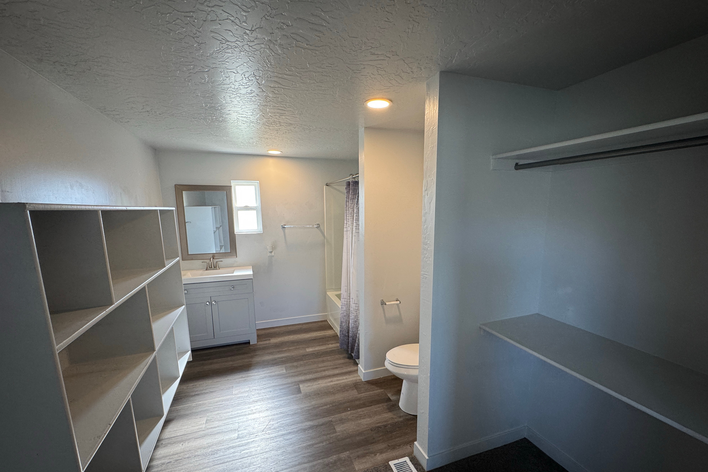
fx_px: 295
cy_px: 256
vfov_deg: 77.2
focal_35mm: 15
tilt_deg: -11.5
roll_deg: +1.1
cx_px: 352
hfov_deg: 100.4
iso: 250
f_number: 2.2
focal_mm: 2.22
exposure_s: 1/120
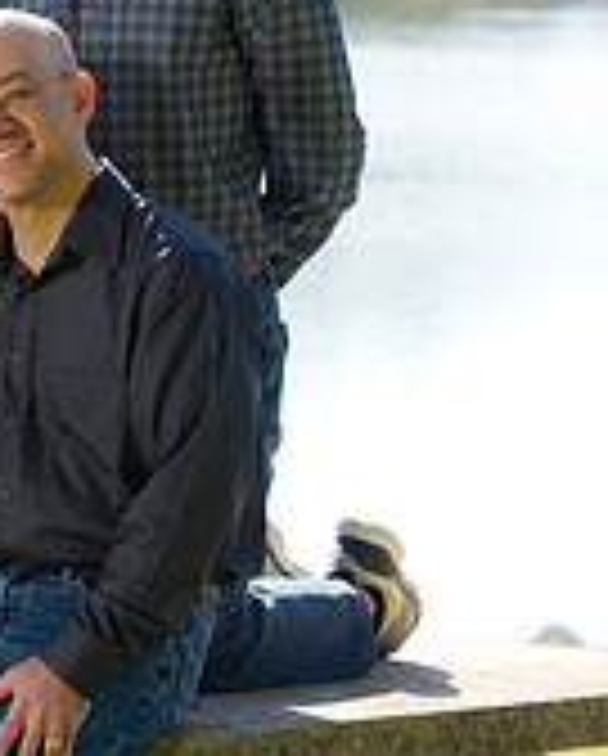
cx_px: -2
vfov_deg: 6.4
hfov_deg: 5.1
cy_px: 333
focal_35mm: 301
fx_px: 6752
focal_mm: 120
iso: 200
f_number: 6.3
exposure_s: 1/250
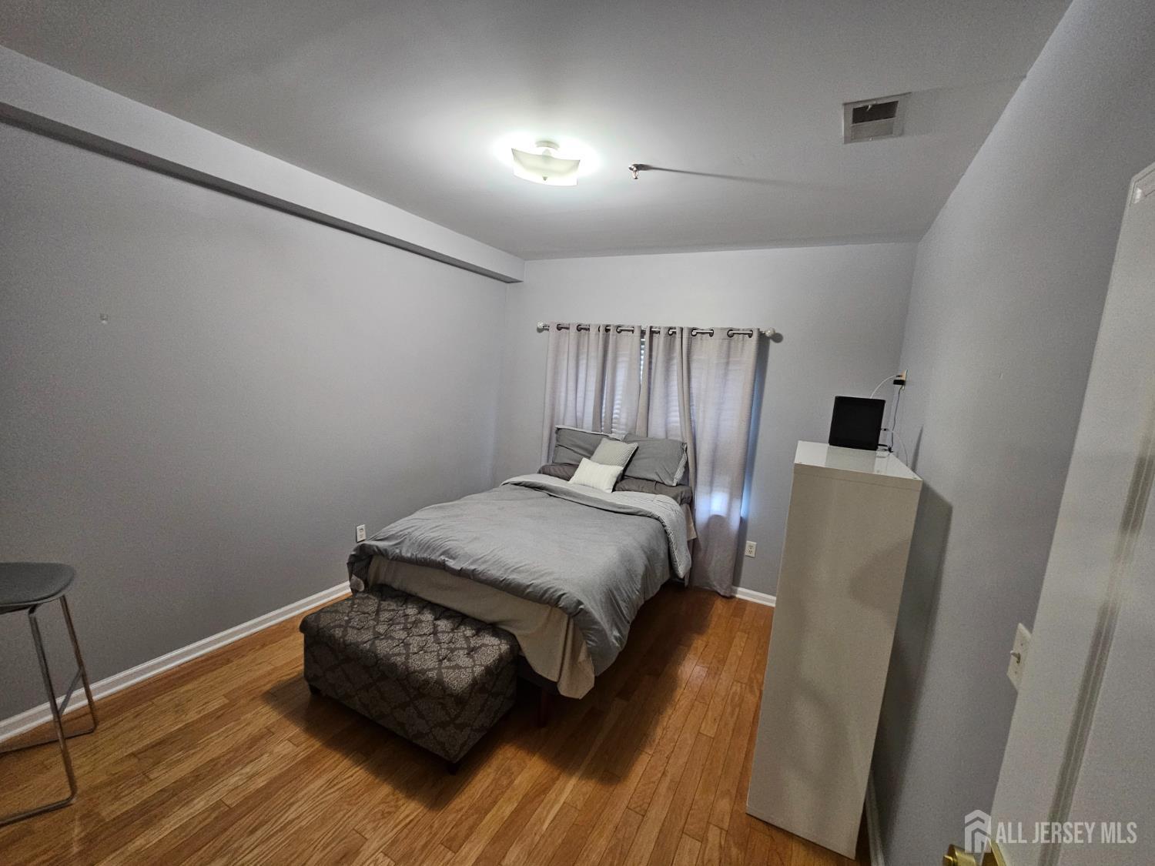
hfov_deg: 106.2
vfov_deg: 89.9
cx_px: 578
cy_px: 433
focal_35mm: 13
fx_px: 434
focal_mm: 2.2
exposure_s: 1/30
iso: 500
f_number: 2.2
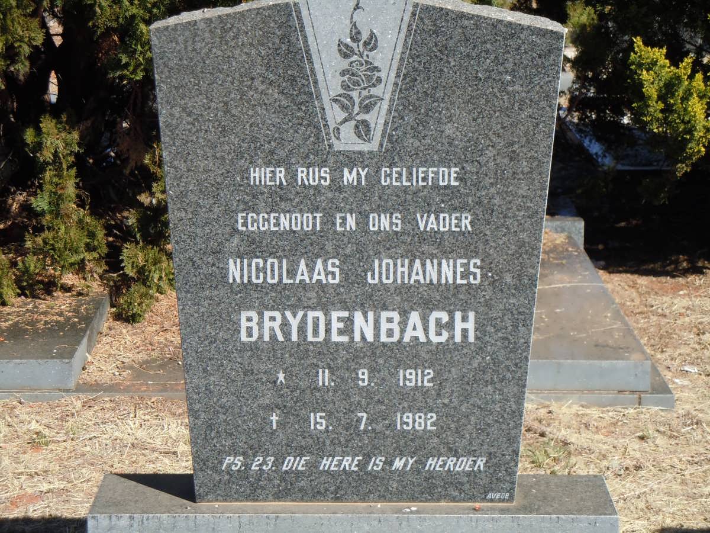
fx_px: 2092
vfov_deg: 14.5
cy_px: 266
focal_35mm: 102
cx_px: 355
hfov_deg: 19.3
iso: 200
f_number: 4.5
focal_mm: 18.3
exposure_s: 1/800
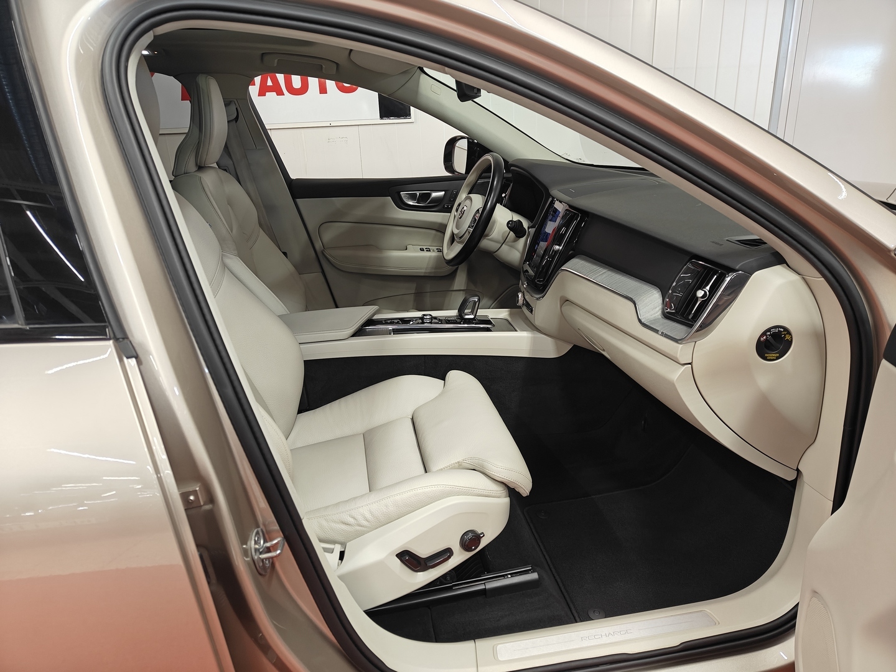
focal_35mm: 24
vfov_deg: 56.8
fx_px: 621
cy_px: 336
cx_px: 448
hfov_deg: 71.6
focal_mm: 5.59
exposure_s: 1/50
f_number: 1.8
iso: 64
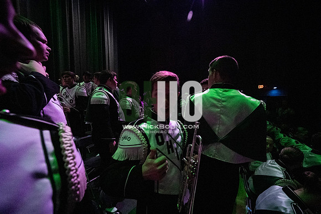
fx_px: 125
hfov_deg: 104.2
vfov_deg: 81.2
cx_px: 160
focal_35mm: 14
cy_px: 107
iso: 25600
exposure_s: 1/400
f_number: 4
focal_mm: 14
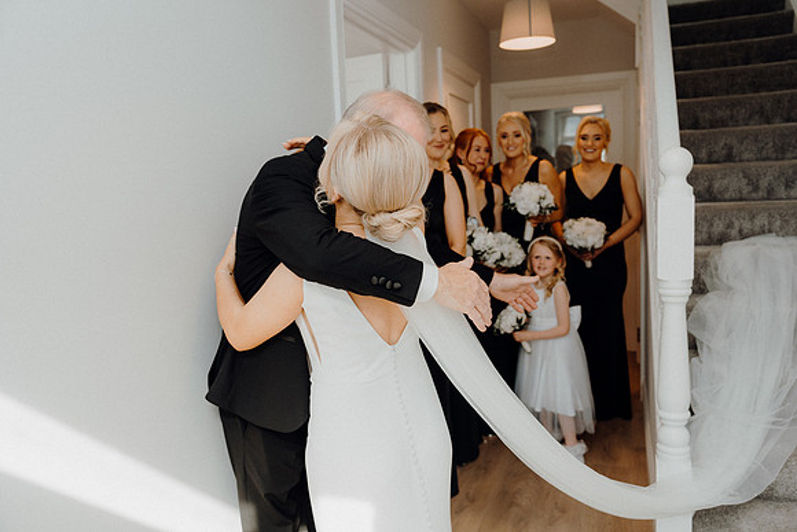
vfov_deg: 45.0
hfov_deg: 63.6
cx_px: 398
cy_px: 266
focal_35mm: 29
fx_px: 642
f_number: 3.5
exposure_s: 1/160
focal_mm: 29
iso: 200
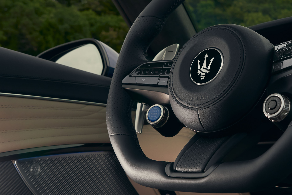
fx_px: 438
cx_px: 213
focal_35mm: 54
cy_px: 66
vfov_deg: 24.9
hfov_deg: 36.2
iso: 1000
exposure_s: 1/80
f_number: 10
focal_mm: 35
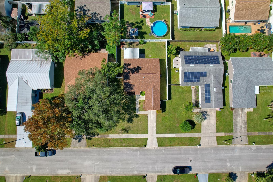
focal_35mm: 22
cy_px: 91
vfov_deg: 57.2
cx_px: 136
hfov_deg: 78.6
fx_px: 167
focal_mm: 8.38
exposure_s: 1/120
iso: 100
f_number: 2.8
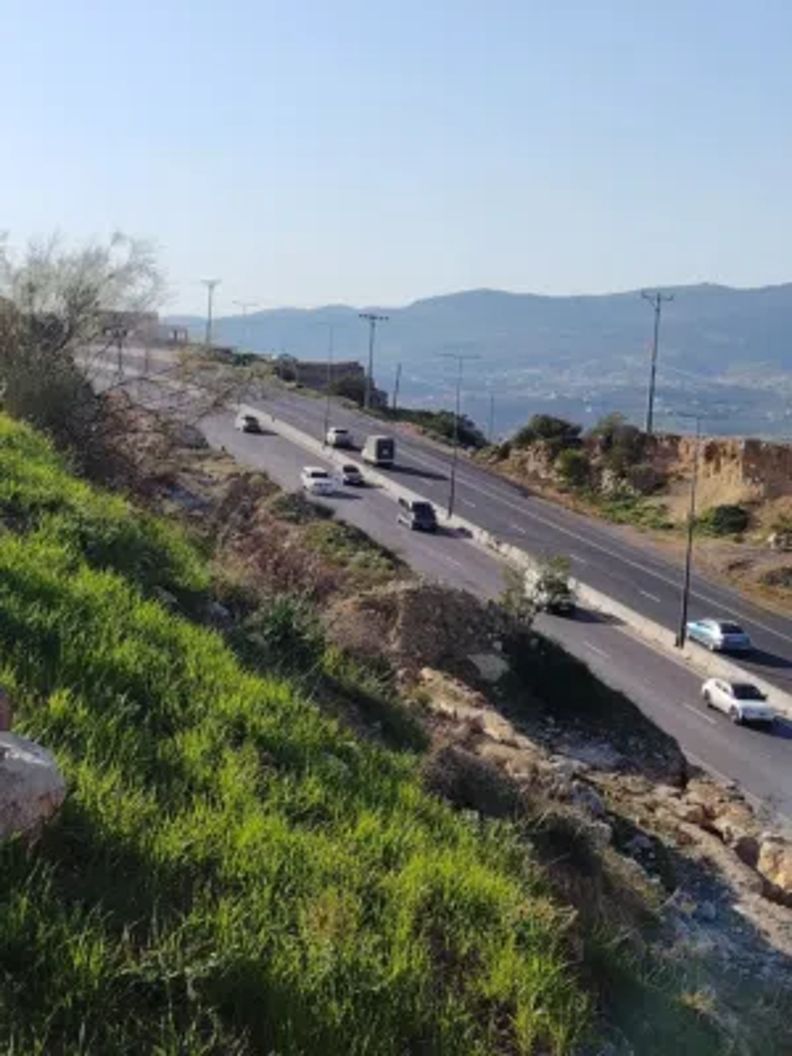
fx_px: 1769
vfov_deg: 33.2
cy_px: 528
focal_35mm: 58
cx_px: 396
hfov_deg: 25.2
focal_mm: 5.25
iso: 100
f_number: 1.75
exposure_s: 1/997
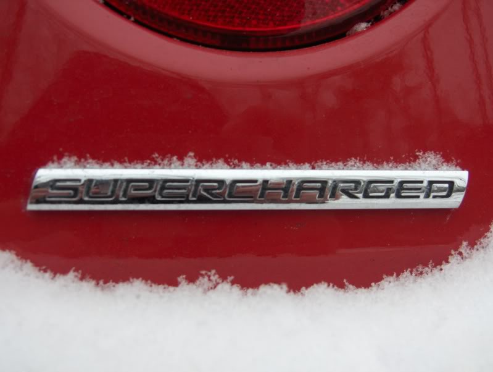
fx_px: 556
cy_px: 186
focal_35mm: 39
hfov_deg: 47.8
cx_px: 246
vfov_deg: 36.9
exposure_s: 1/88.5
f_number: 2.8
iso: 200
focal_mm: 8
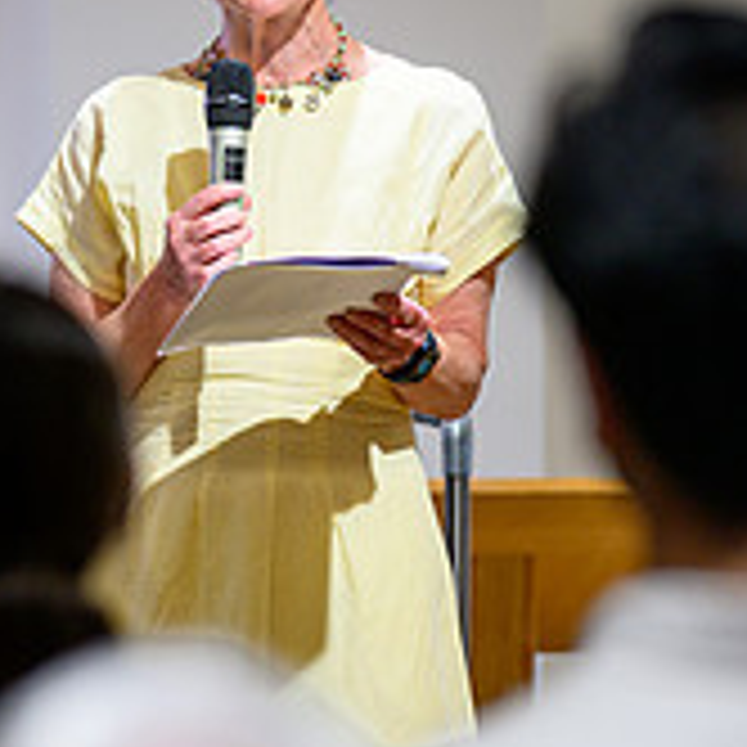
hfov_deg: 4.6
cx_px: -230
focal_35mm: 380
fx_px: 9278
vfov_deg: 4.6
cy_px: 209
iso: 250
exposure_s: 1/100
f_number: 2.8
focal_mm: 126
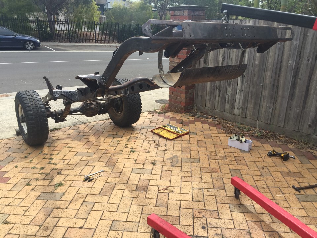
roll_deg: +0.3
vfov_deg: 48.2
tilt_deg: -19.1
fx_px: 266
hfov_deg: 61.7
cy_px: 119
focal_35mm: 29
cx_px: 158
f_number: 2.2
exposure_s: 1/1041
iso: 32
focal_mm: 4.15
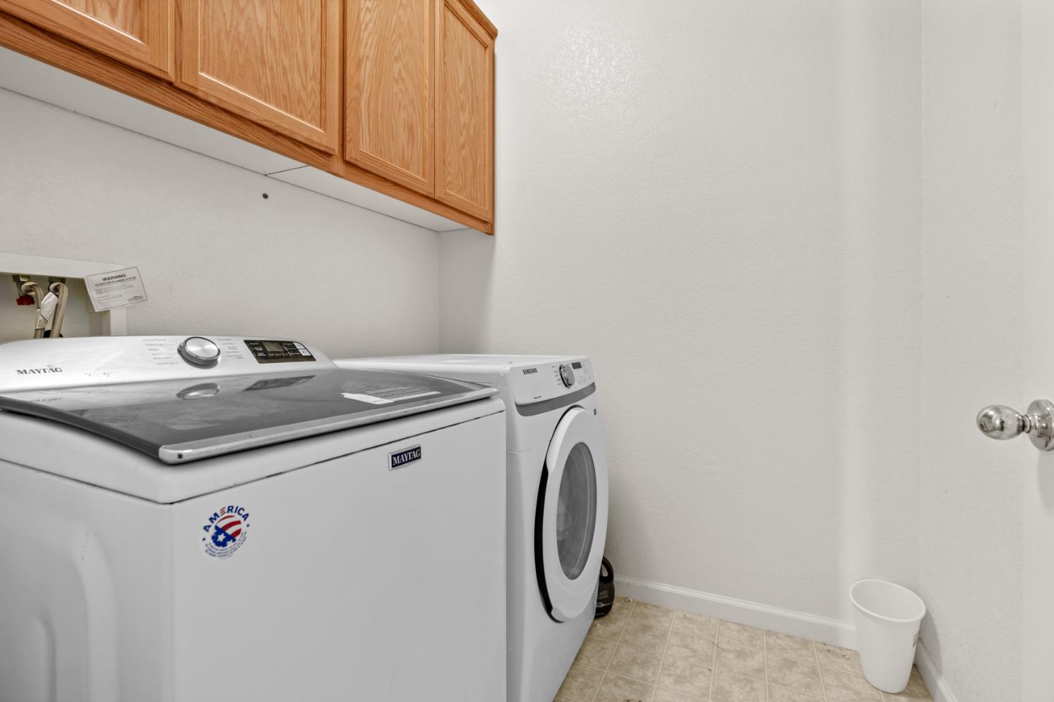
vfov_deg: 73.7
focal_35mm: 16
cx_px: 527
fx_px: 468
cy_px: 351
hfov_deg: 96.7
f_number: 8
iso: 100
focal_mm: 16
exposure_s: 6
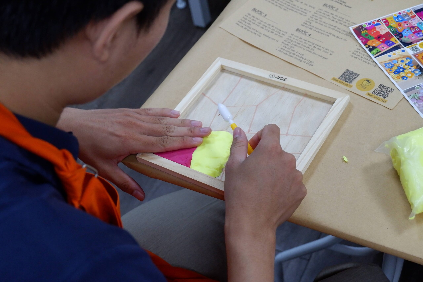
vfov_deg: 23.8
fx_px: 670
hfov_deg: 35.1
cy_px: 141
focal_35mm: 57
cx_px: 212
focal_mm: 38.7
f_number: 5.3
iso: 2000
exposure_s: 1/140
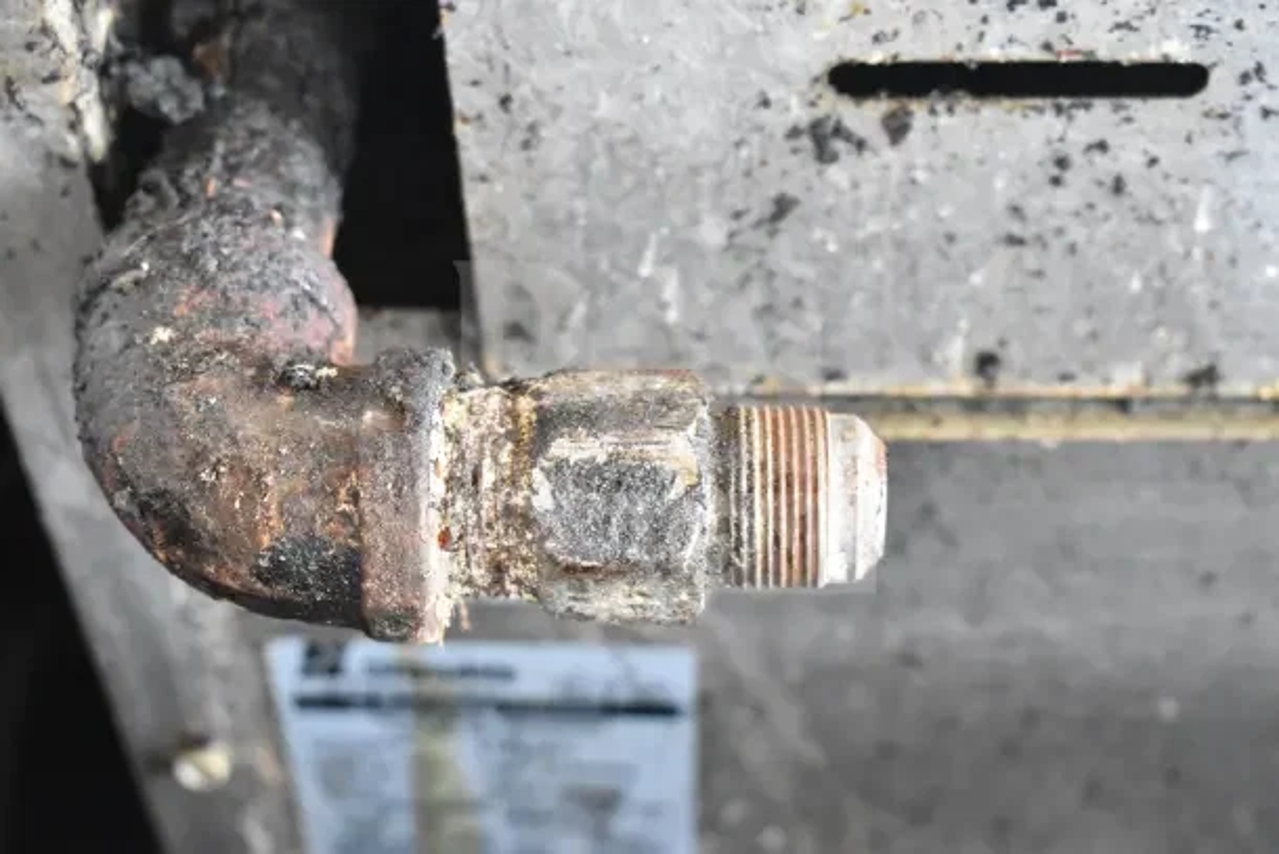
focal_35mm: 68
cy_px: 427
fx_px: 2399
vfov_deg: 20.2
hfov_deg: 29.9
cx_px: 640
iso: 6400
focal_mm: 45
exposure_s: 1/80
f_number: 5
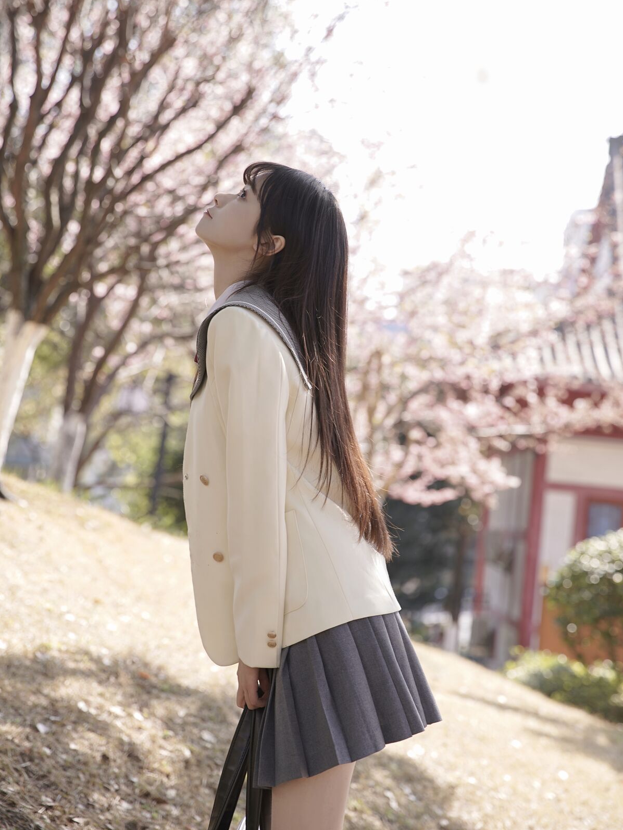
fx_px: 1823
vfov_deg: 25.6
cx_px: 312
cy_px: 374
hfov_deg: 19.4
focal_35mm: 76
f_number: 3.5
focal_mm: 70
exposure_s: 1/160
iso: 100
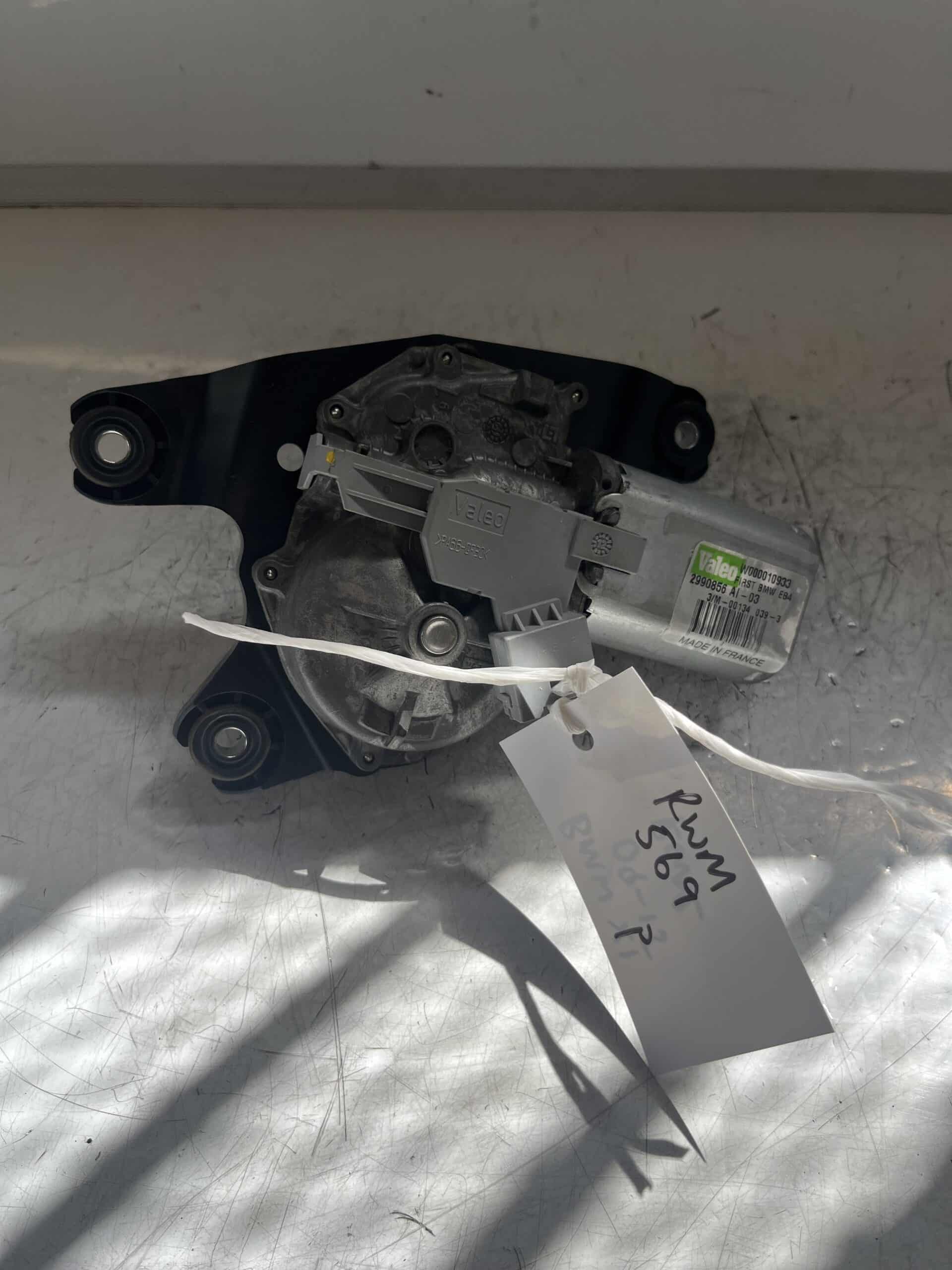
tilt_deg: -55.2
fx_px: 953
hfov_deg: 53.1
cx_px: 476
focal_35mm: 26
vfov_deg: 67.3
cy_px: 635
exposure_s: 1/1086
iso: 50
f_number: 1.6
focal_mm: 5.1
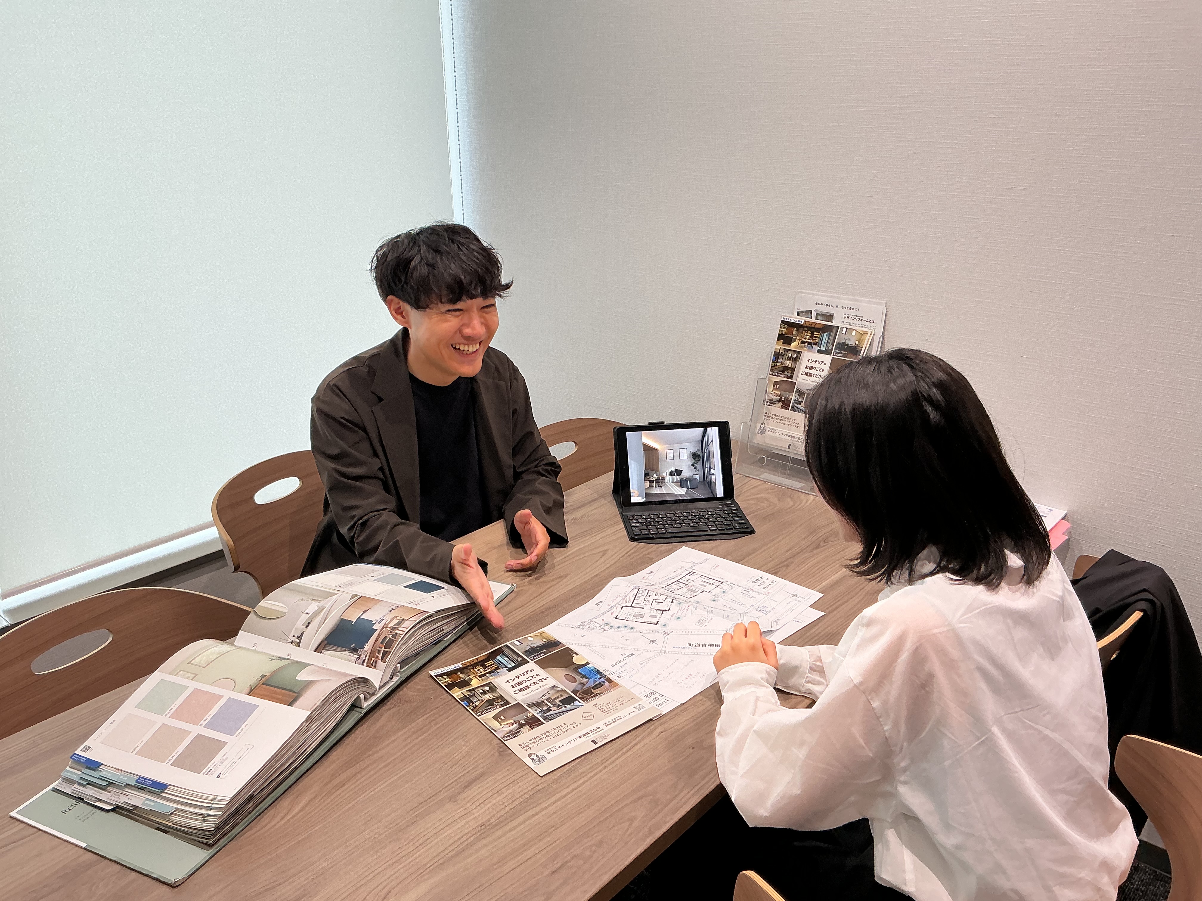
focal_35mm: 29
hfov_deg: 61.7
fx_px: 1007
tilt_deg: -20.4
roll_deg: +0.2
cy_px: 450
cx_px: 601
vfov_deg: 48.2
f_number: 1.8
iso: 32
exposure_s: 1/100
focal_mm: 3
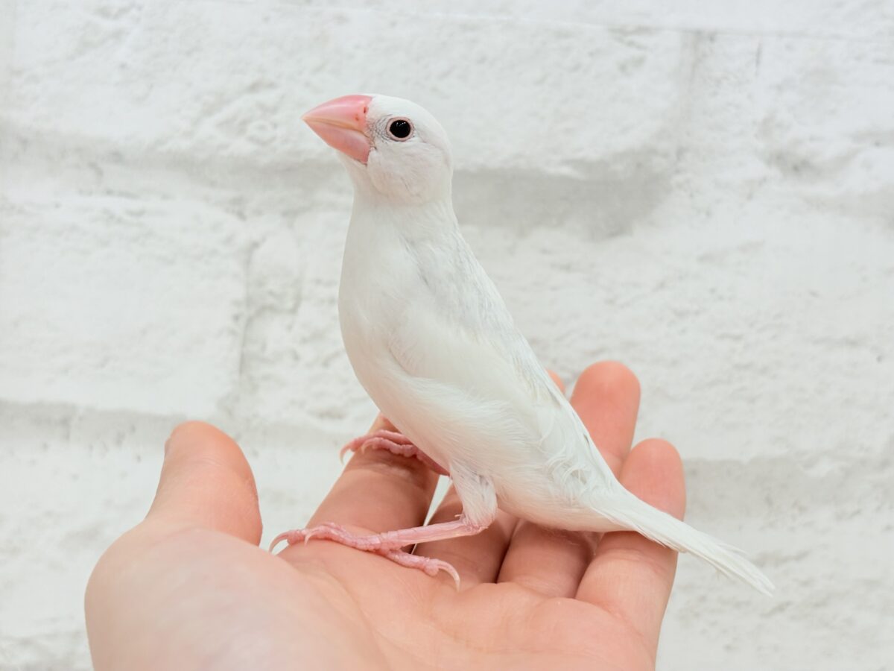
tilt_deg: -0.7
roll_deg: -3.0
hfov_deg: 36.8
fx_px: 1343
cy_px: 336
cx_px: 447
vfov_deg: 28.0
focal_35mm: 52
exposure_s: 1/100
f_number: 1.6
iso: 64
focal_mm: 5.96
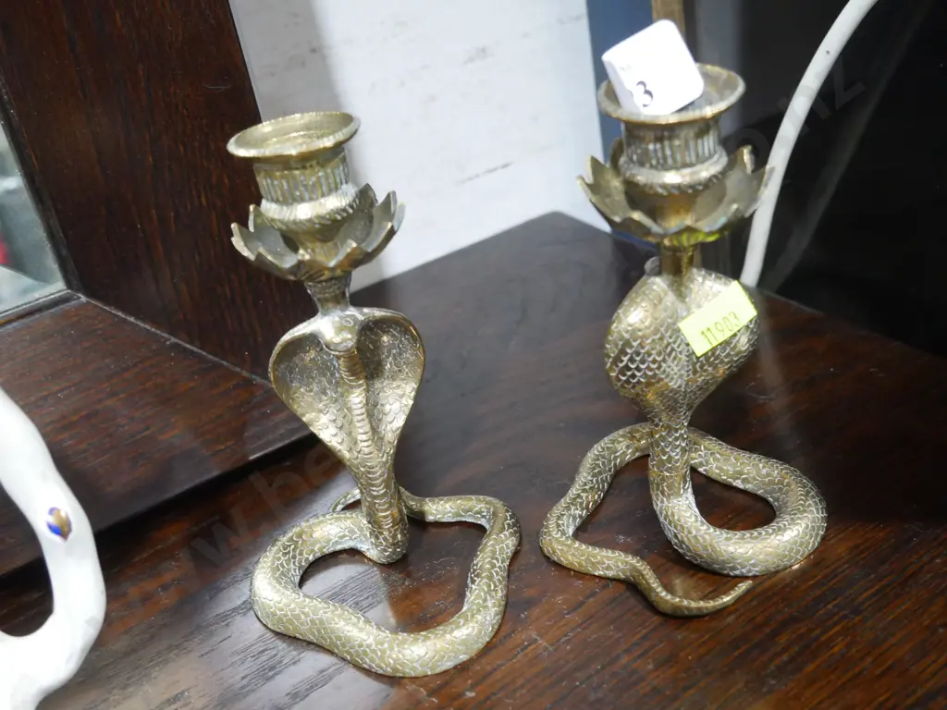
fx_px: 1094
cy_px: 355
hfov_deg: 46.8
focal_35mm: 40
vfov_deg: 36.0
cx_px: 474
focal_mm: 20
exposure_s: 1/60
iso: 2500
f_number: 4.5
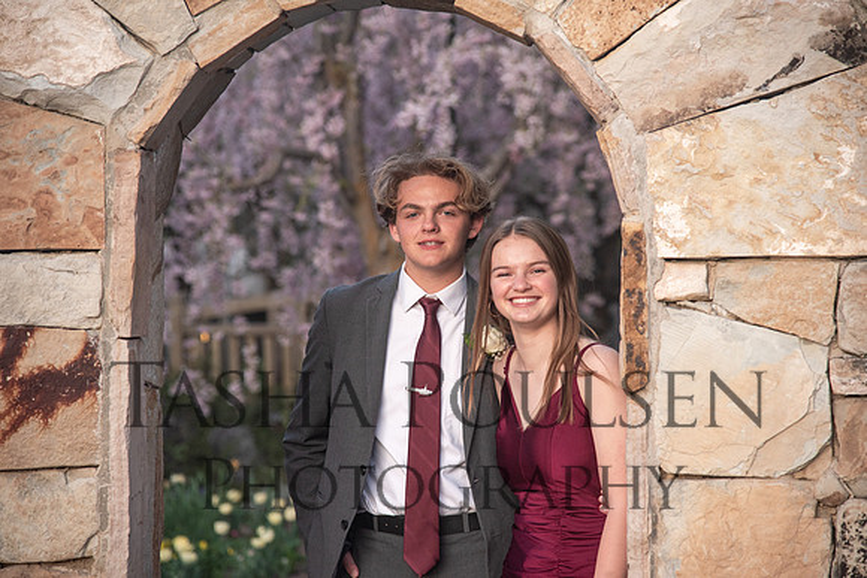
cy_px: 289
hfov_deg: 17.1
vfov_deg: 11.4
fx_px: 2891
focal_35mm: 120
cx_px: 434
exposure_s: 1/125
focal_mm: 120
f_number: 4.5
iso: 500
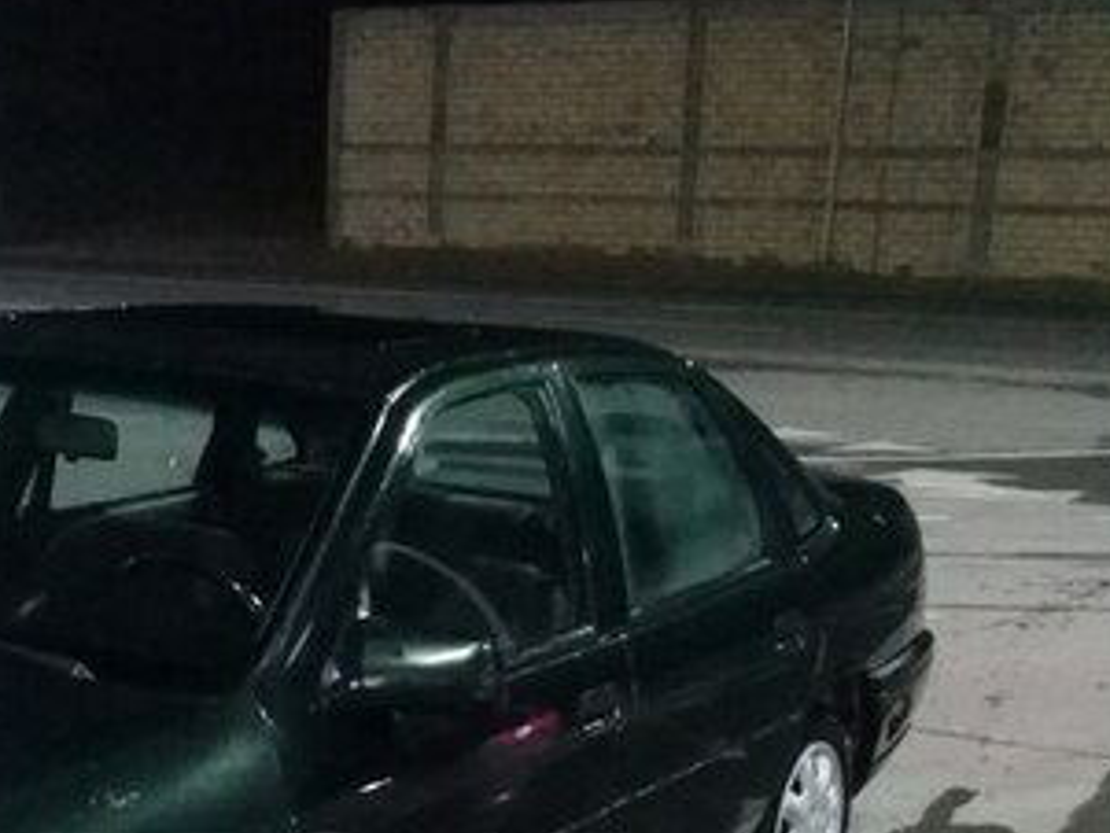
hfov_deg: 28.1
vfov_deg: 20.7
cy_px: 890
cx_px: 254
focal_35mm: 68
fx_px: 2181
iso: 640
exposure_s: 1/15
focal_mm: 3.3
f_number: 2.2
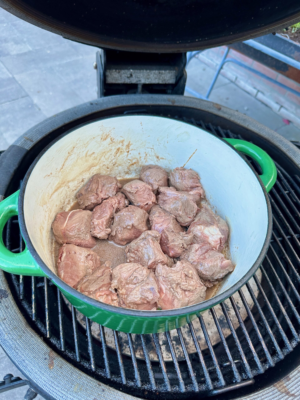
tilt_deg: -51.0
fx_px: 277
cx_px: 150
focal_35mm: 24
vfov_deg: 71.6
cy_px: 200
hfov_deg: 56.8
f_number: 1.78
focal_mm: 6.86
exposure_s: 1/121
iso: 80
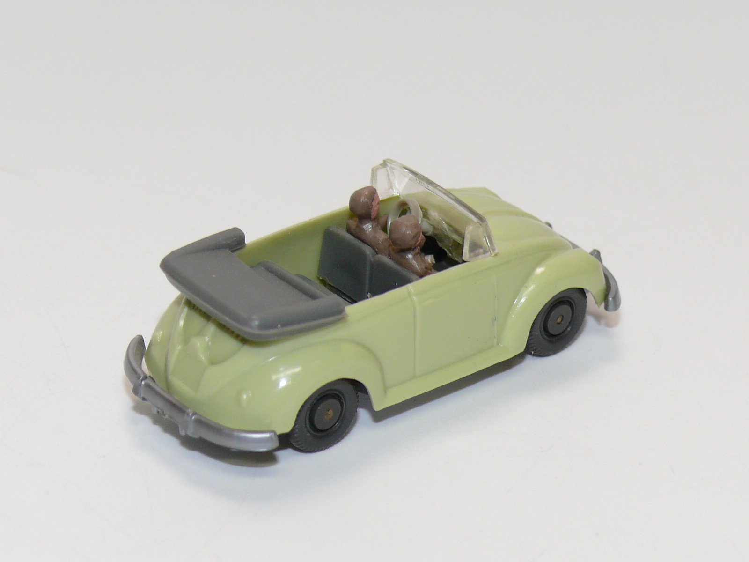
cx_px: 374
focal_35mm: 146
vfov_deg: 10.2
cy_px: 281
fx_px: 3159
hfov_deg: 13.5
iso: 100
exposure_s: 1/30
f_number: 4
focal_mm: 17.3
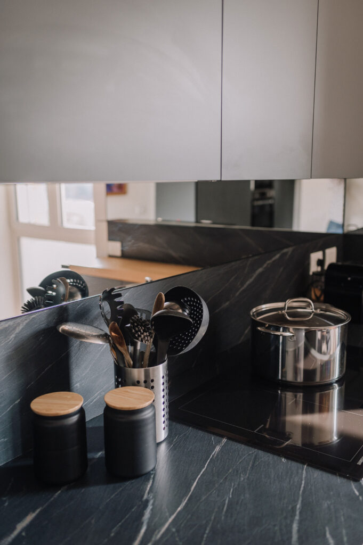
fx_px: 530
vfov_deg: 54.5
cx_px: 182
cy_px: 272
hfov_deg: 37.8
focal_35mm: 35
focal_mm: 35
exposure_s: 1/160
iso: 200
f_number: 2.2
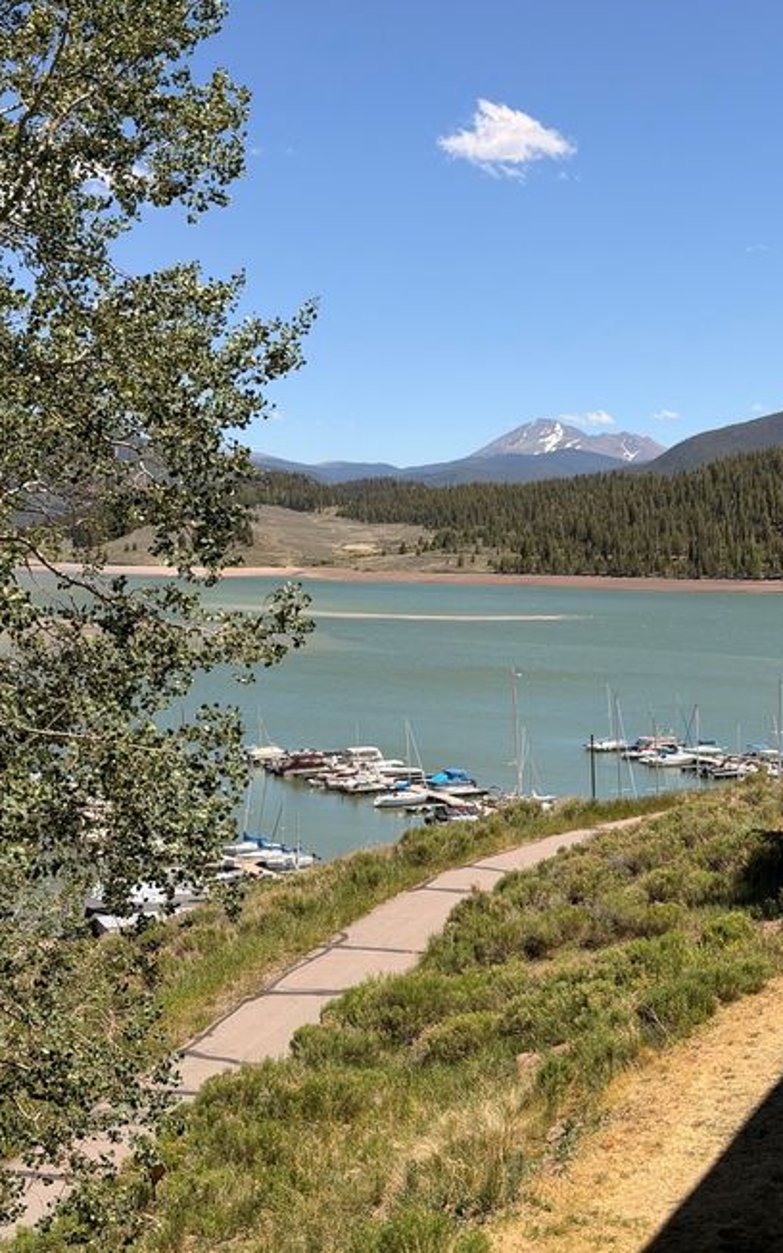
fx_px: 1776
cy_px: 623
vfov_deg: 38.9
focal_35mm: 52
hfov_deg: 24.9
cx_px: 413
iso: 64
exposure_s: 1/4587
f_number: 1.78
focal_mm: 6.76
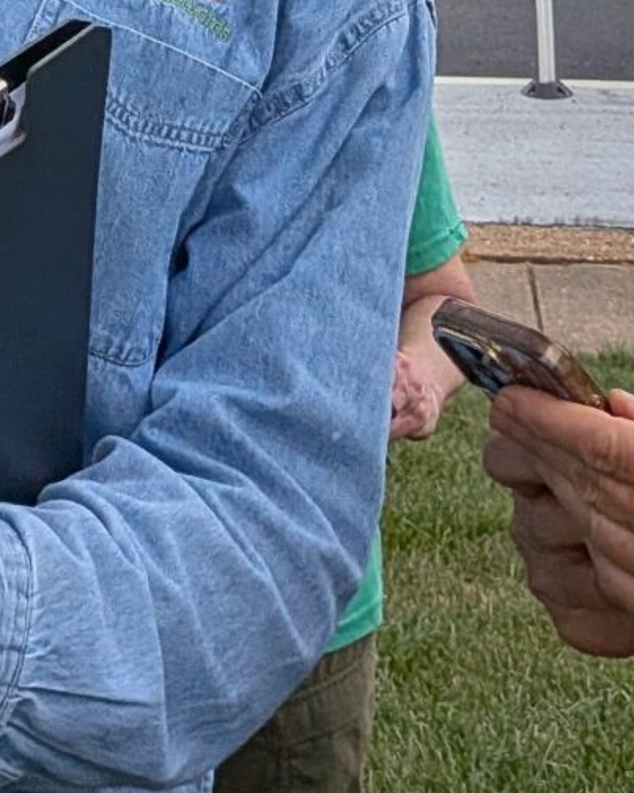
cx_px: -250
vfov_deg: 14.2
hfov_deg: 12.5
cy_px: -670
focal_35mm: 119
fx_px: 2792
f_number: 1.7
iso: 32
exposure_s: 1/1377
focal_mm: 4.53
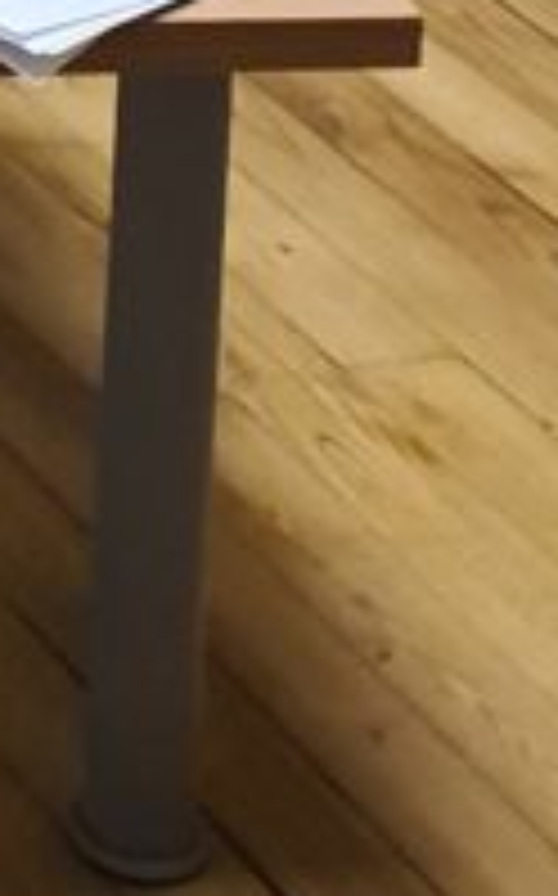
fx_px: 5194
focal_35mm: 213
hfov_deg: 5.8
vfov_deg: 8.1
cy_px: -2008
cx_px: -1084
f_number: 2.4
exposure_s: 1/50
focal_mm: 4.3
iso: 250
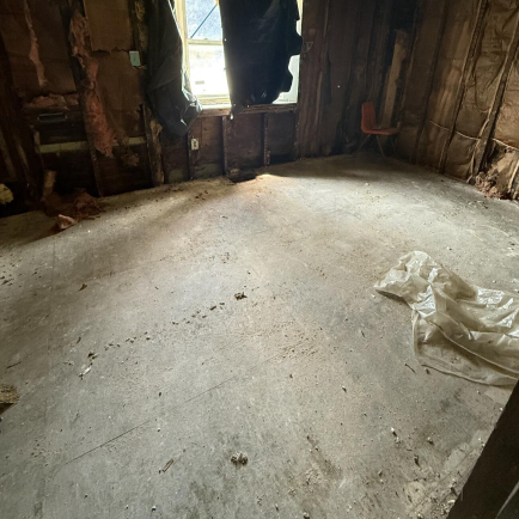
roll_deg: -2.9
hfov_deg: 77.6
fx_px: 322
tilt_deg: -23.5
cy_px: 190
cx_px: 270
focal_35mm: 19
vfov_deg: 76.1
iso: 500
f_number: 2.2
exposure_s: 1/60
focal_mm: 2.22
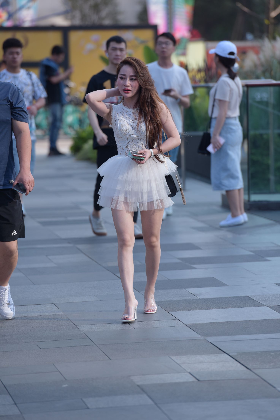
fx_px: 2332
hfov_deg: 6.9
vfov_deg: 10.3
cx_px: 140
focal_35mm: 200
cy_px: 210
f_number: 4
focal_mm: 200
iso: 320
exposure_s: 1/800
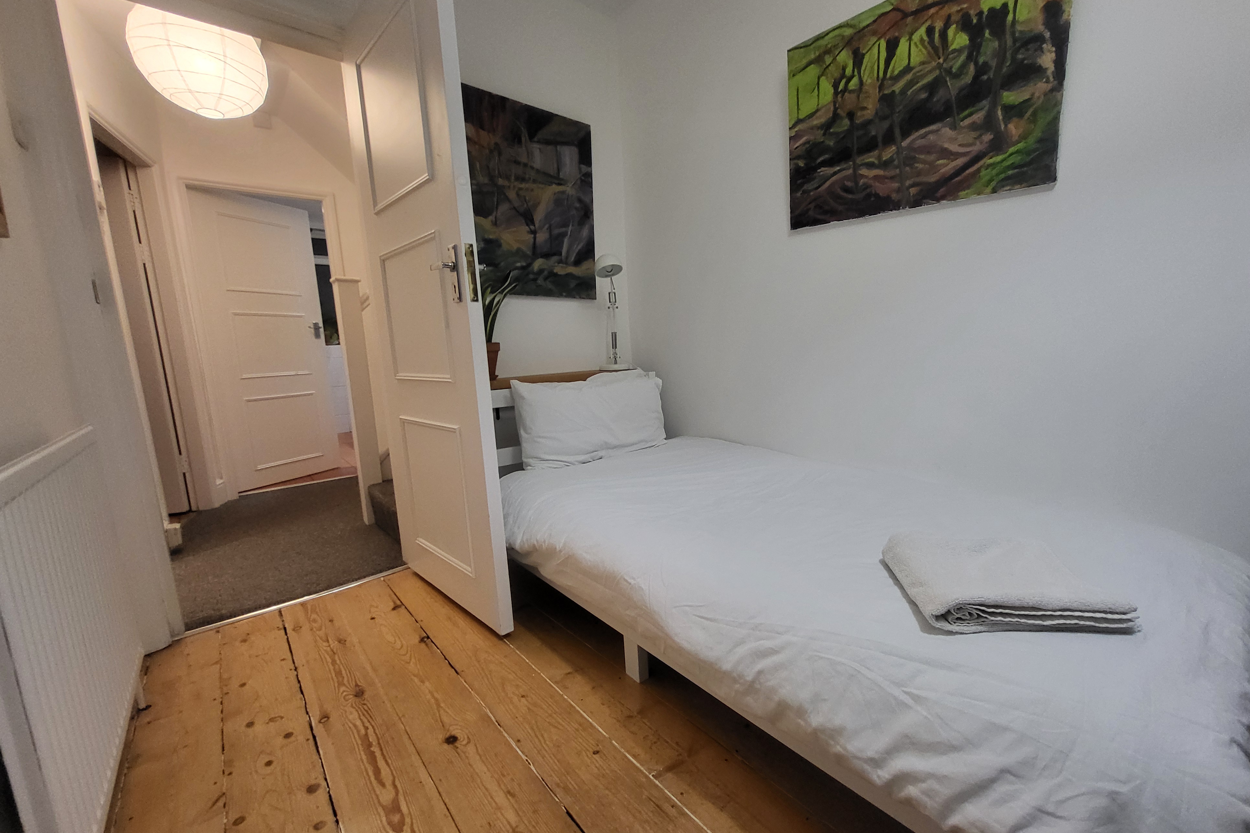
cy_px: 426
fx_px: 486
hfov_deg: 104.2
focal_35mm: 14
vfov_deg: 81.2
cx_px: 642
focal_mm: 1.74
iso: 400
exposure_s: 1/50
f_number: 2.2
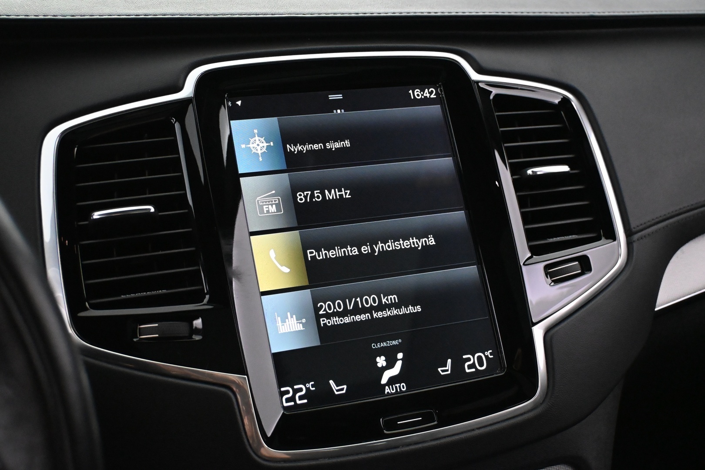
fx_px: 925
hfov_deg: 41.7
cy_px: 235
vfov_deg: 28.5
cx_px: 352
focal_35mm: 47
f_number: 5
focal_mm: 31.5
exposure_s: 1/60
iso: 7200
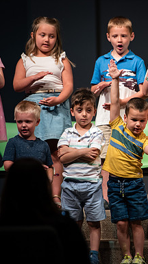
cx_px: 143
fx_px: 2209
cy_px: 132
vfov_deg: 6.8
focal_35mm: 316
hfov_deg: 3.8
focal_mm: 200
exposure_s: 1/250
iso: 800
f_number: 2.8
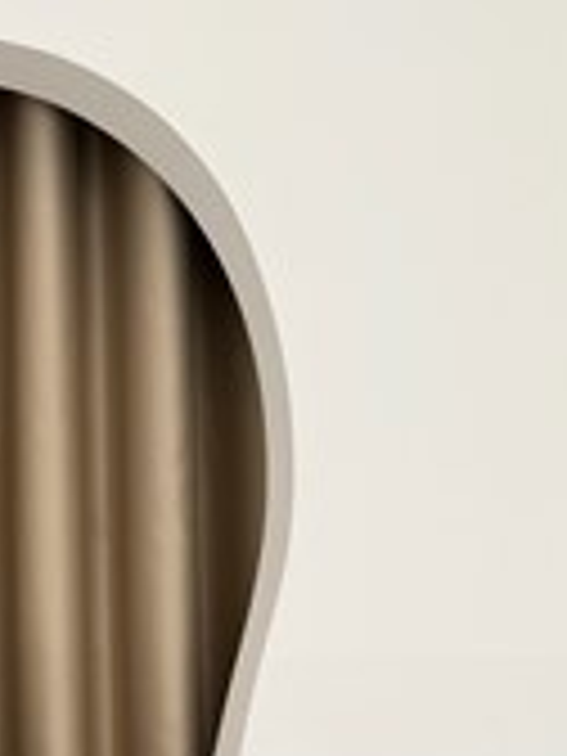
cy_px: 763
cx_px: -212
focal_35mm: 76
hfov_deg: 17.9
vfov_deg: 24.4
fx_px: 1660
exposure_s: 1/212
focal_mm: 6.76
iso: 64
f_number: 1.78
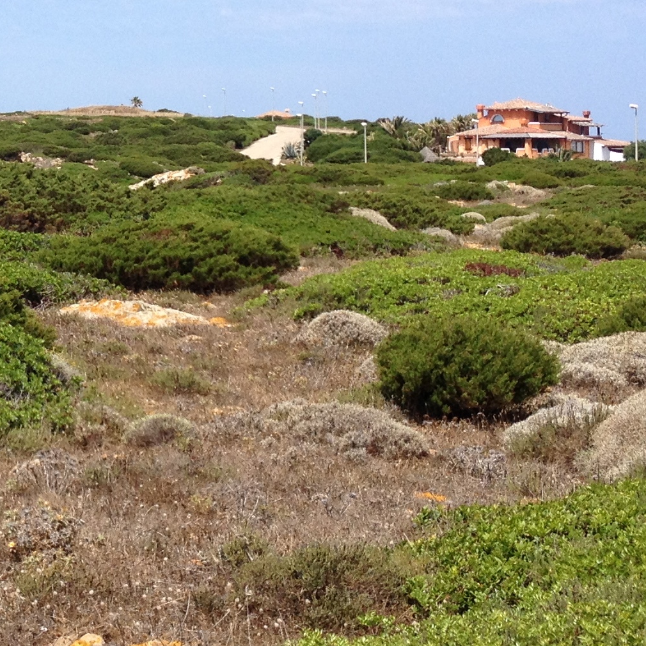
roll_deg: +0.8
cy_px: 107
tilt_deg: -0.9
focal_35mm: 100
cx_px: -38
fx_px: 2111
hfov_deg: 16.9
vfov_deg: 17.2
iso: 50
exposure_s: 1/1623
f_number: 2.4
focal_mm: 4.28
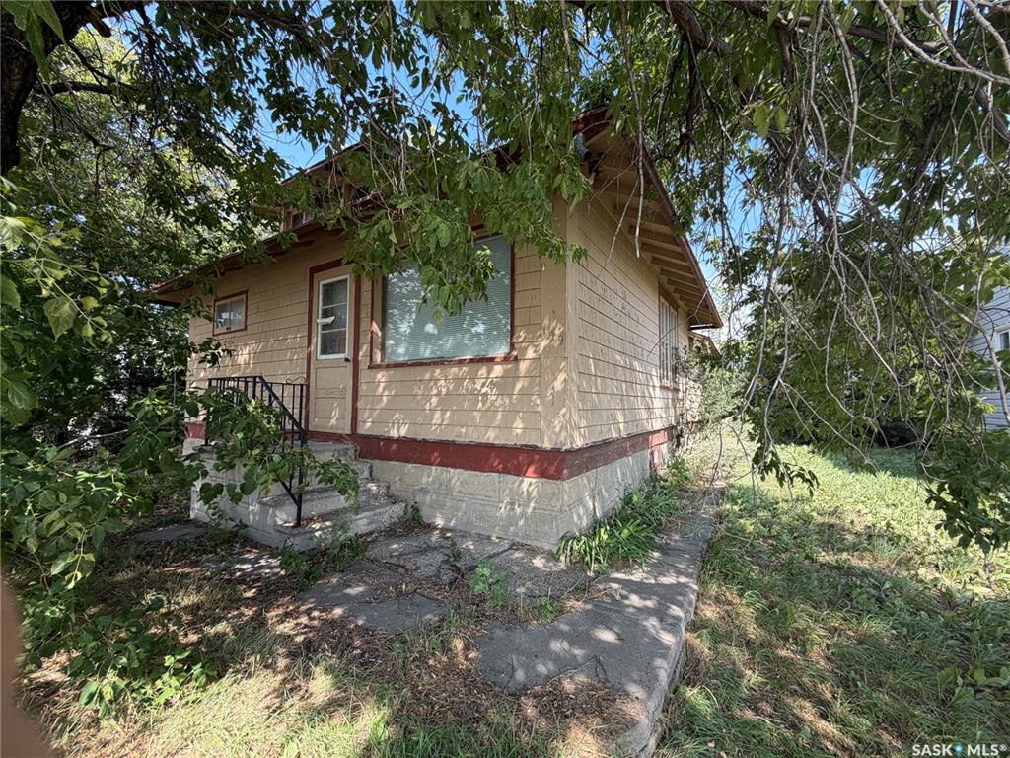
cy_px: 379
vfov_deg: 85.7
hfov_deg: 102.1
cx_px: 505
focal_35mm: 14
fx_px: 408
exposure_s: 1/236
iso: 40
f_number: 2.2
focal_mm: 2.22
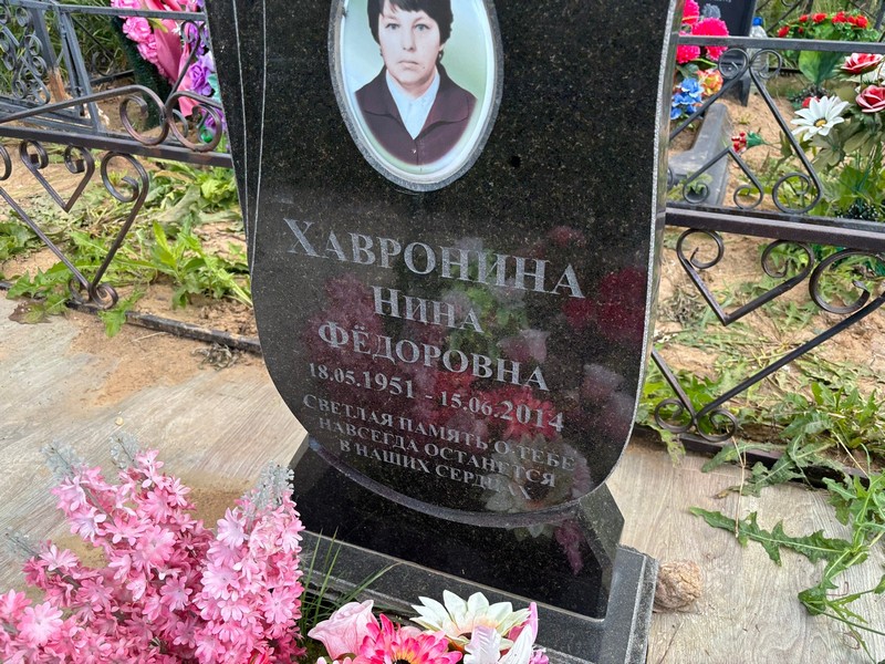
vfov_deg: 53.1
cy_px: 332
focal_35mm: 26
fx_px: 665
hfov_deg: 67.3
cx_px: 442
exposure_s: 1/903
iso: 50
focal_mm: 5.96
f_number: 1.6
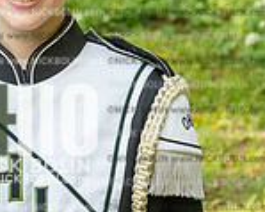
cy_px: 134
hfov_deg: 10.6
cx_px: 23
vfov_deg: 8.5
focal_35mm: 182
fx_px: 1426
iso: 1000
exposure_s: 1/640
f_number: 5.6
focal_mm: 64
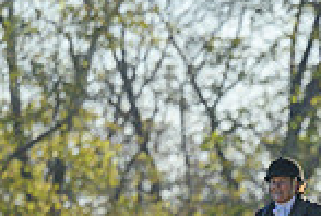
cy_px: 448
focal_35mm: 1062
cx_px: 673
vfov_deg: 1.3
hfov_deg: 1.9
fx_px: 9499
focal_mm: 165
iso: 500
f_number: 4
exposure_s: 1/1250
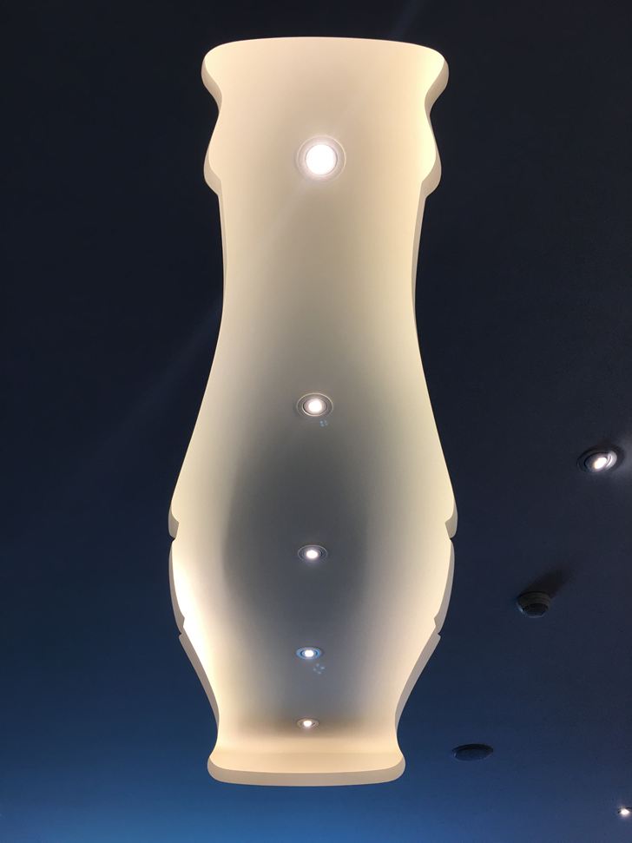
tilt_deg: +46.4
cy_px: 422
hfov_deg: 48.2
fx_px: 706
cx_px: 316
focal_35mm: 29
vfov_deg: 61.7
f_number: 2.2
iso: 25
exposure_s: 1/40
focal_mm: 4.15
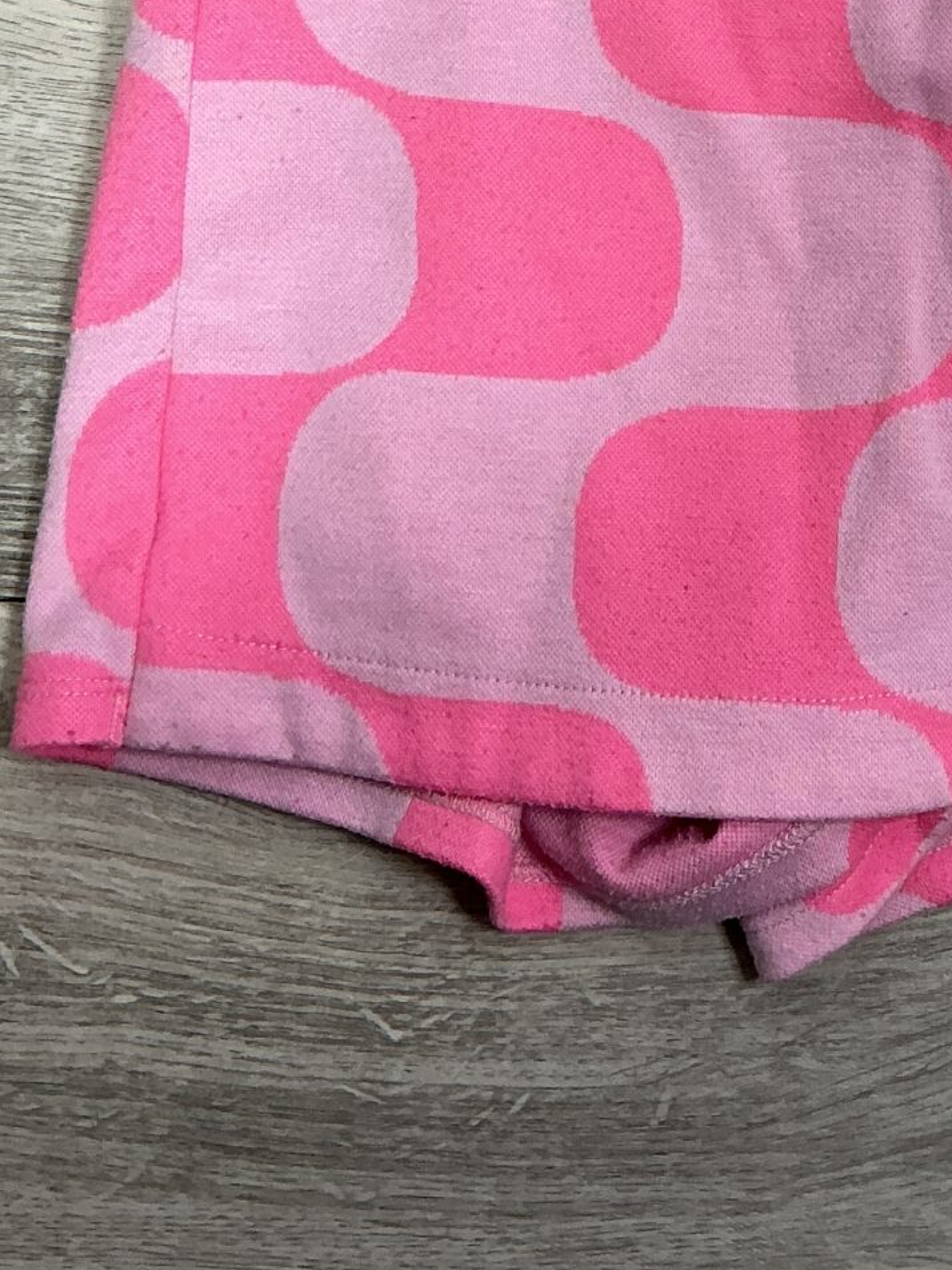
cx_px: 1024
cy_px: -16
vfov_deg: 23.9
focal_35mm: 78
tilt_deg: -83.7
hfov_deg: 18.3
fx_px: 2860
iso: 40
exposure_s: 1/50
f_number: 1.8
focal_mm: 3
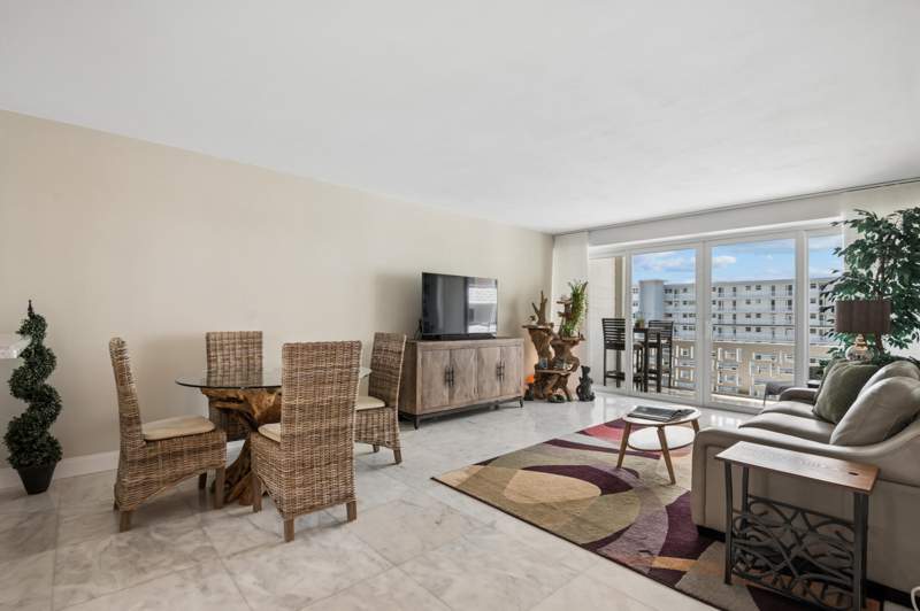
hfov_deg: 96.8
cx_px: 460
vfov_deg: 73.6
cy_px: 306
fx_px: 409
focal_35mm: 16
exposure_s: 1/30
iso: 250
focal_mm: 16
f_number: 8
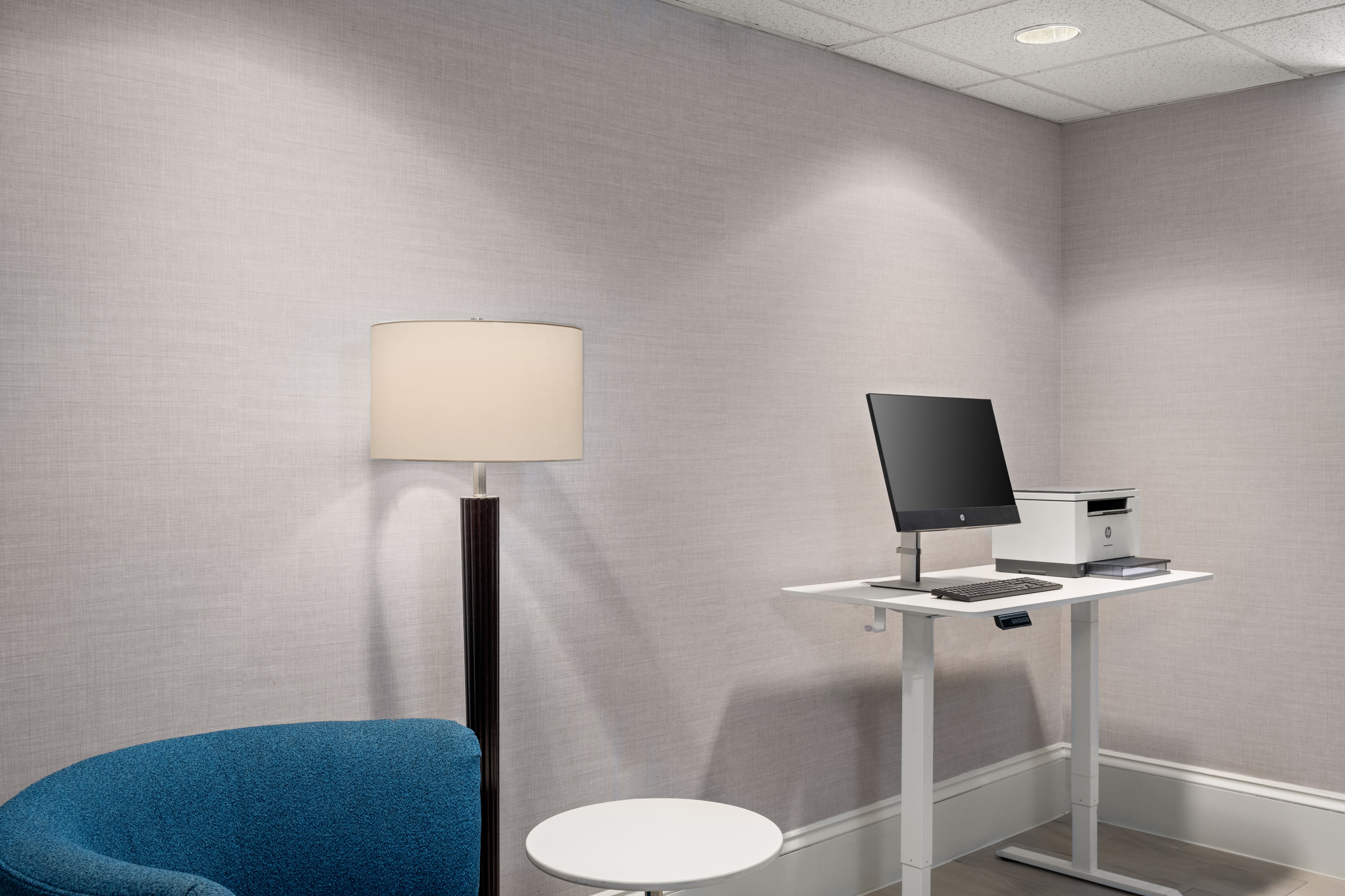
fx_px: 1289
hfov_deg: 55.1
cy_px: 448
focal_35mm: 34
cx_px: 672
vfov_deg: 38.4
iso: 250
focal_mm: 34.5
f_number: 10
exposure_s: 1/2.5
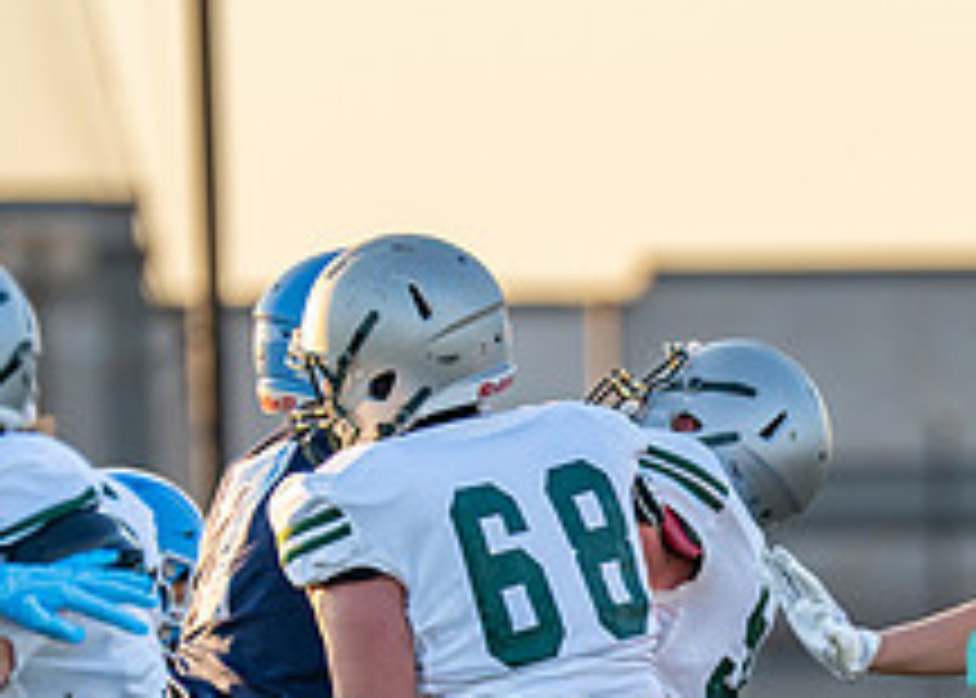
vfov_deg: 1.8
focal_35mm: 806
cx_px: 854
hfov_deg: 2.5
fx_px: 22342
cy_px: 831
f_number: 2.8
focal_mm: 200
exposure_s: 1/2000
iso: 500
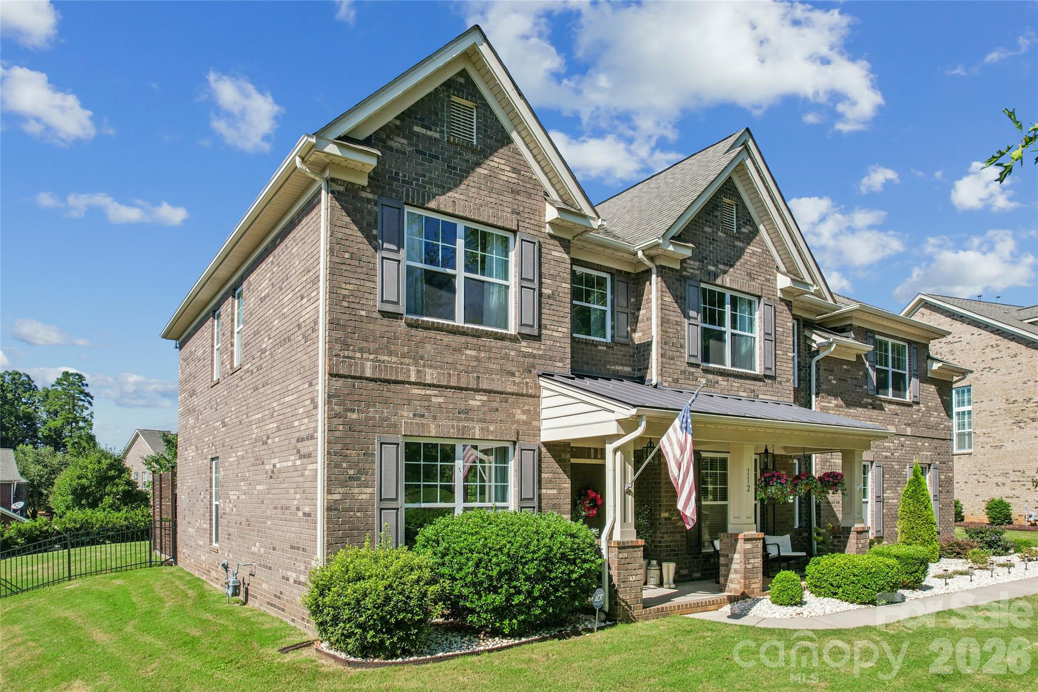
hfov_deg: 78.6
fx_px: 634
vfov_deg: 57.2
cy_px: 346
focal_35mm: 22
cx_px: 519
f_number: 2.8
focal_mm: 8.4
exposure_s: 1/250
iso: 140
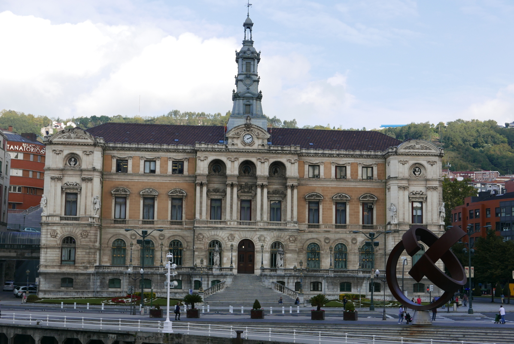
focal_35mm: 58
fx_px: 829
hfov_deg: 34.5
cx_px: 257
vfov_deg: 23.4
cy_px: 172
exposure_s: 1/400
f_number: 5.6
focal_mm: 26.3
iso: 200
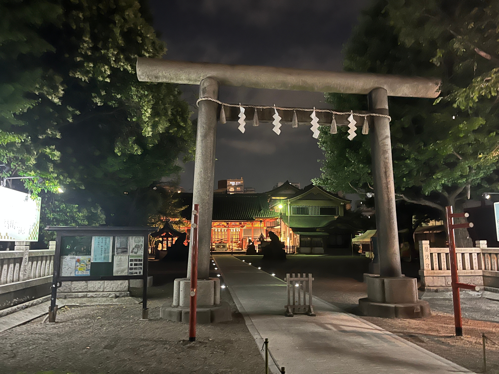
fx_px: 375
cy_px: 187
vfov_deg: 53.1
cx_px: 250
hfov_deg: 67.3
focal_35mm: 26
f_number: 1.6
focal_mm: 5.1
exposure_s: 1/13
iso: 640
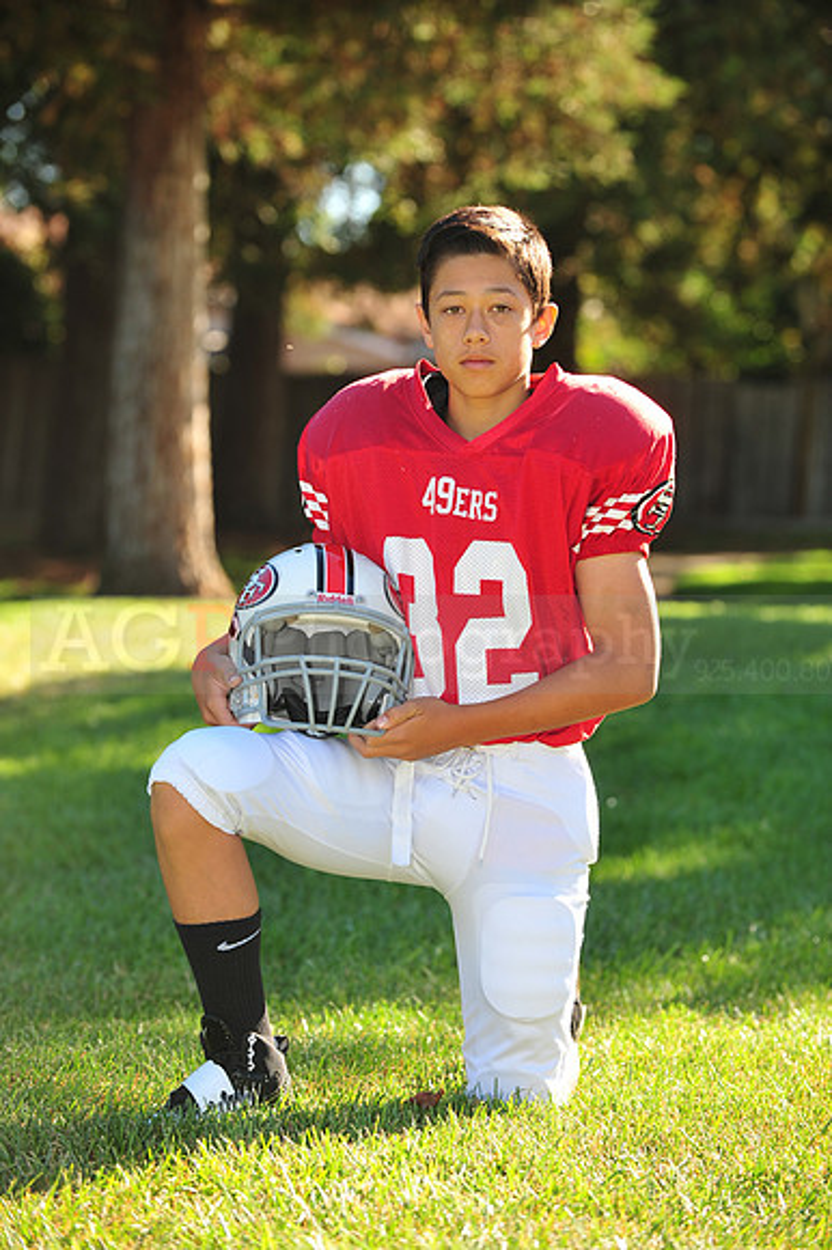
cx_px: 416
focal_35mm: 135
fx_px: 4685
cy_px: 625
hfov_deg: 10.1
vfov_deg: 15.2
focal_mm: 135
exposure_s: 1/320
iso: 200
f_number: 4.5
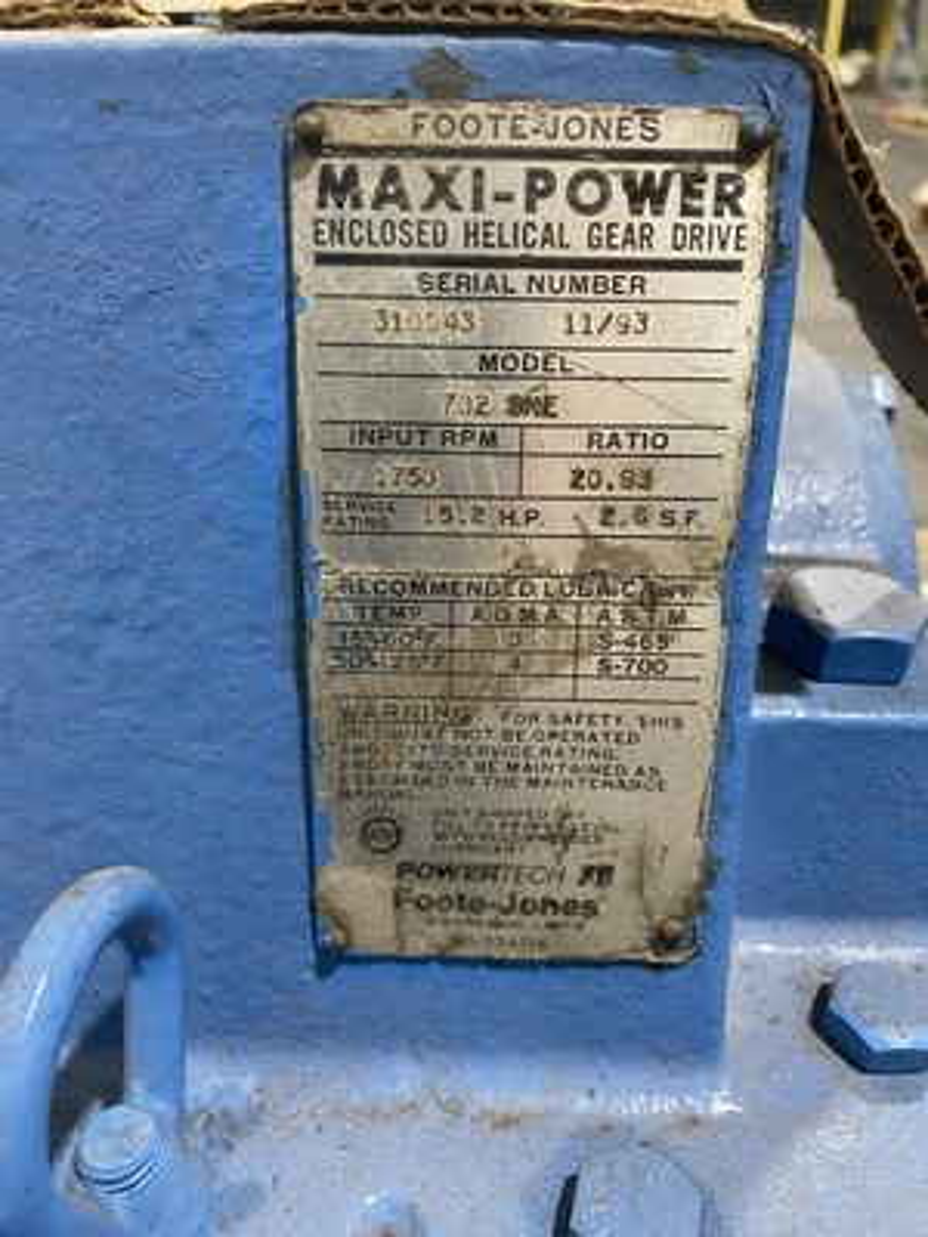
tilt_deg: -29.3
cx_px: 464
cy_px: 618
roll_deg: -0.2
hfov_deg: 53.1
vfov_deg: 67.3
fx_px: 929
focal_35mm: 26
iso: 250
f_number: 1.6
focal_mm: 4.2
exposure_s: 1/60
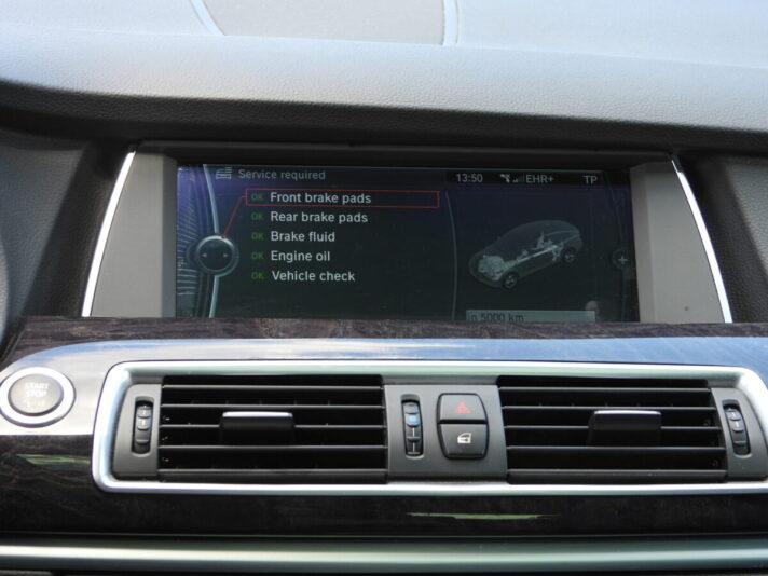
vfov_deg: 17.4
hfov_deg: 23.0
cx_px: 384
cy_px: 288
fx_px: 1886
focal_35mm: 85
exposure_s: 1/60
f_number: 3.5
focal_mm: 15.3
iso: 110
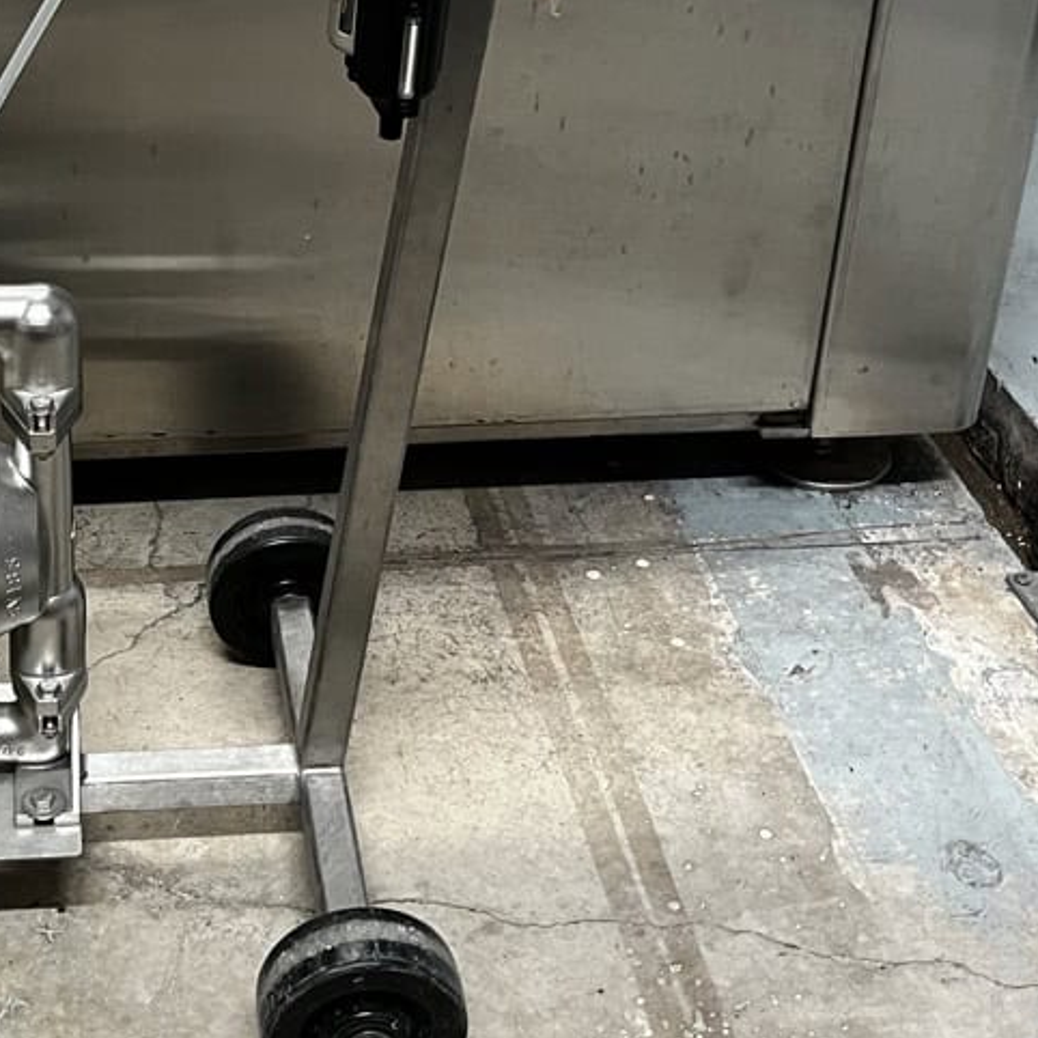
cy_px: 289
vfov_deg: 27.8
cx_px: 228
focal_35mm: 61
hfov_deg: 27.7
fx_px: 2069
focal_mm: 5.1
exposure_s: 1/42
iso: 400
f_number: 1.6
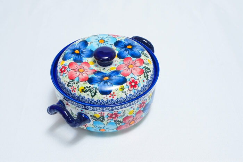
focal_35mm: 52
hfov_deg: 38.2
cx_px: 122
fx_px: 351
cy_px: 81
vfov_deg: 26.0
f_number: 9
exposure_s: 1/160
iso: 2500
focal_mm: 35
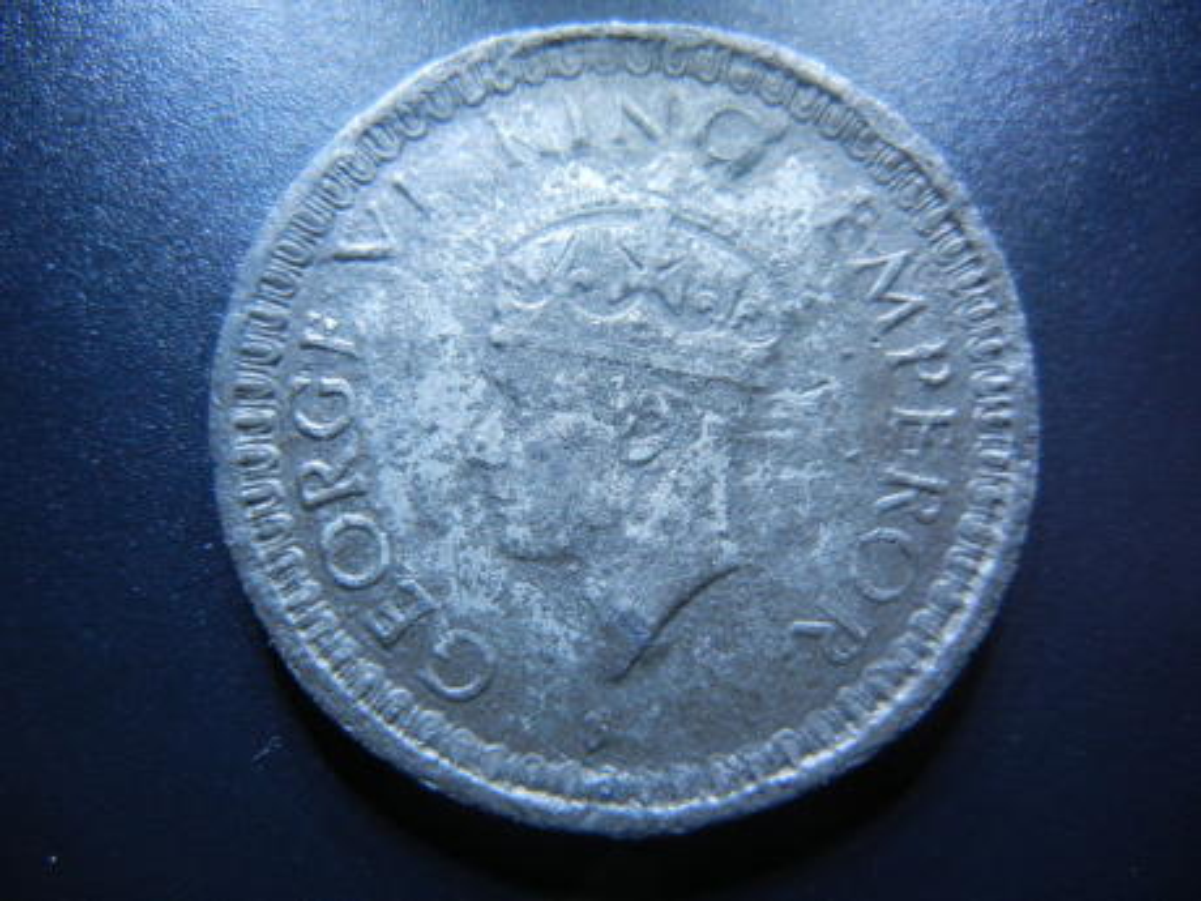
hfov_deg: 60.0
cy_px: 450
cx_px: 600
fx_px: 1041
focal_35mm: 30
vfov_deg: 46.8
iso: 160
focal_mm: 5.4
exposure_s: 1/64.5
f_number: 3.5
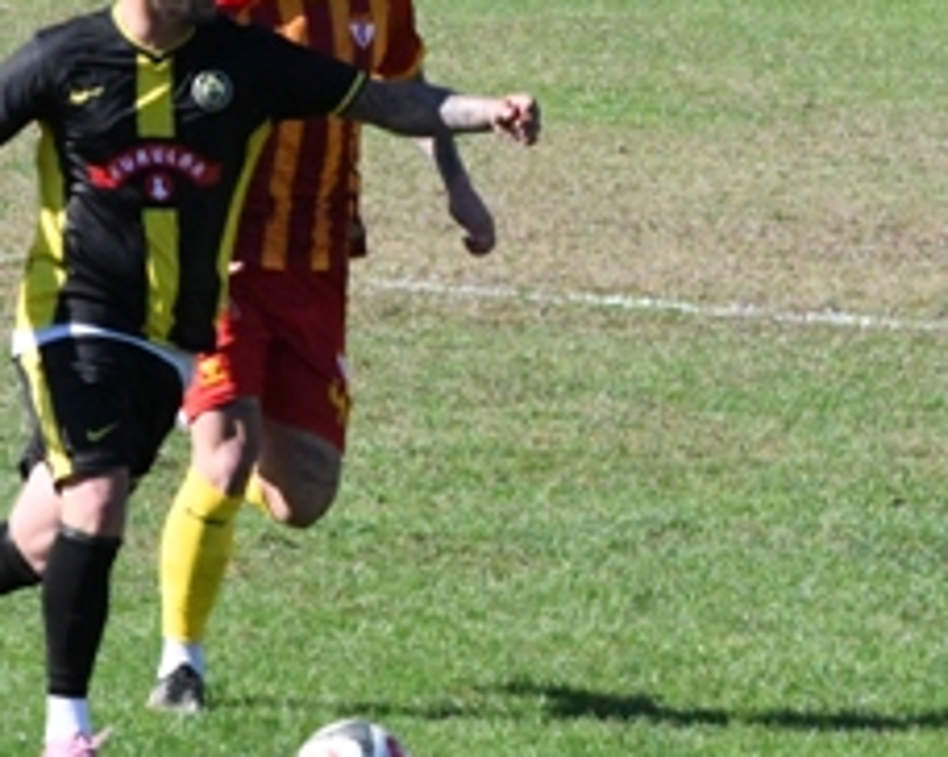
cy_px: 443
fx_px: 19988
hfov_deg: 2.7
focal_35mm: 713
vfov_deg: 2.2
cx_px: 694
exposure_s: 1/8000
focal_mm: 180
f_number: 13
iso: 12800
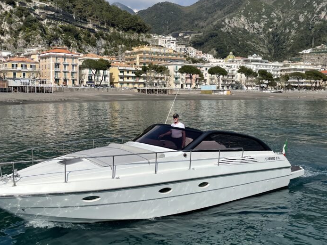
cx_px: 140
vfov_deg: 46.8
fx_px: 283
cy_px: 116
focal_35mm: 30
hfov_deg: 59.7
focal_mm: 4.2
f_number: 1.6
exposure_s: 1/7813
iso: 32
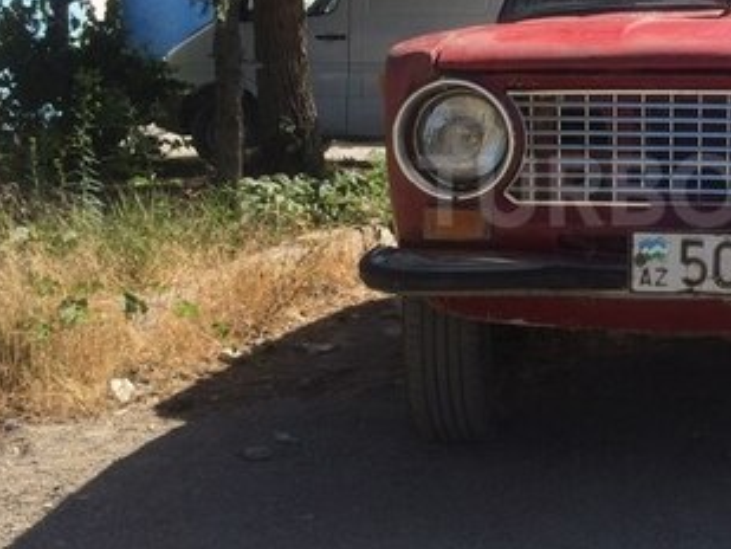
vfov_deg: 23.6
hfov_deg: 29.8
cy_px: 190
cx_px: 660
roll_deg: +0.2
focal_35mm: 62
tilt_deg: -7.4
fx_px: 1310
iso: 32
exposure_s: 1/1580
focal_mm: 4.15
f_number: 2.2
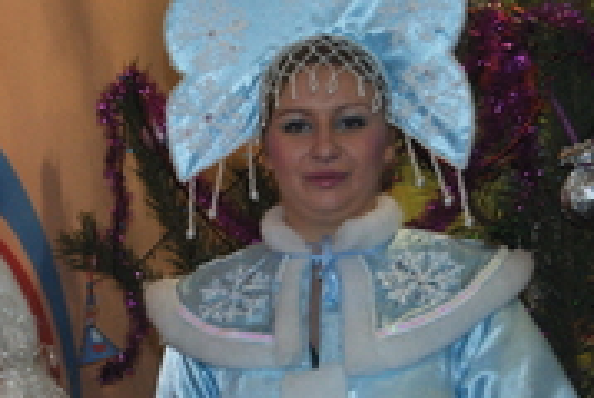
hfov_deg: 20.6
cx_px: 156
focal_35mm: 98
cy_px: 486
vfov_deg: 13.6
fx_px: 1620
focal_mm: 26
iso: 400
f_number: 5.6
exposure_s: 1/60
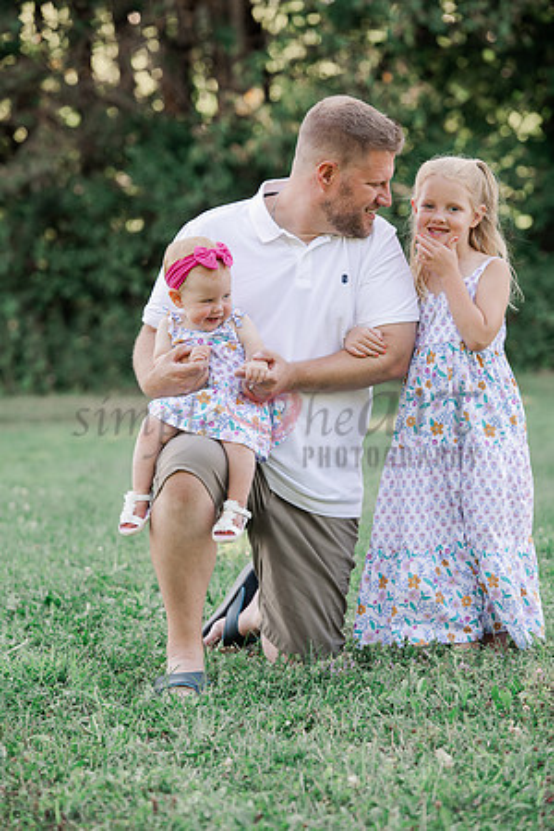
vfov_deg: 15.2
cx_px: 277
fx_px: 3116
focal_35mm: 135
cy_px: 416
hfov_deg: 10.2
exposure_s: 1/200
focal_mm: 135
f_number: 4.5
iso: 320
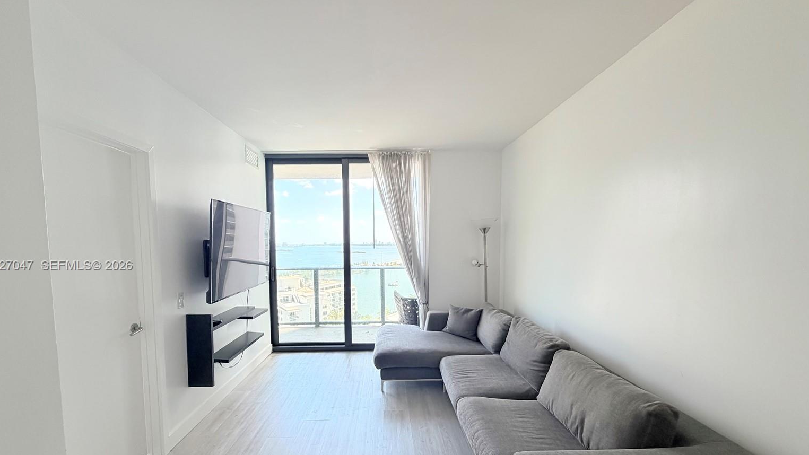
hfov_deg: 99.3
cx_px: 392
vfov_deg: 66.6
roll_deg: +0.1
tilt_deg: -4.7
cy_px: 266
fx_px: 343
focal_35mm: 16
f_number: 2.2
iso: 80
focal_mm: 2.22
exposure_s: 1/121
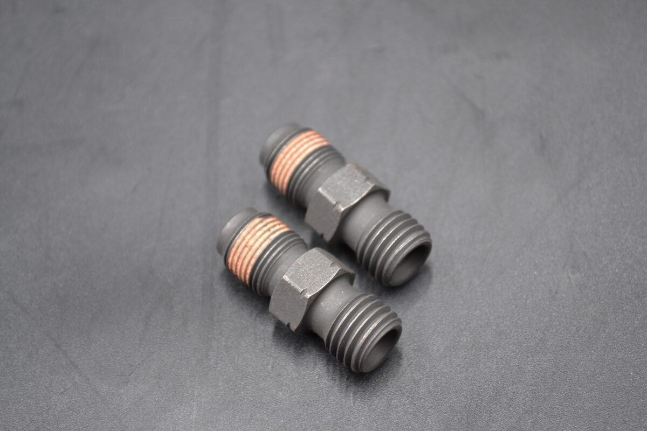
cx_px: 324
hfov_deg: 24.6
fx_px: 1483
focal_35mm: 82
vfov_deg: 16.6
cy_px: 216
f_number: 5.6
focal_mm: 55
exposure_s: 1/25
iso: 400
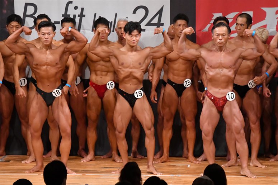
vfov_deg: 5.1
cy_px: 92
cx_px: 139
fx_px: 2084
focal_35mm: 270
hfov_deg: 7.6
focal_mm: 180
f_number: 5.6
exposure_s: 1/400
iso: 9000
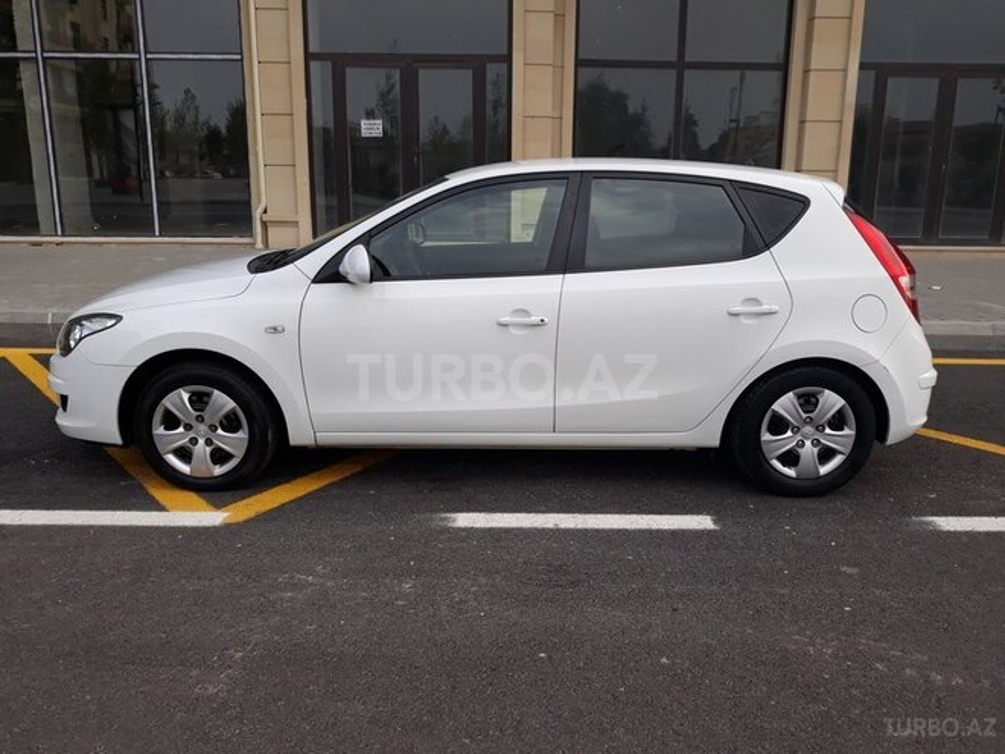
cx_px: 502
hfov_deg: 65.3
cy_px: 377
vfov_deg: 51.4
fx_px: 784
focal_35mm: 27
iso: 40
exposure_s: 1/339
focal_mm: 3.71
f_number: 1.7
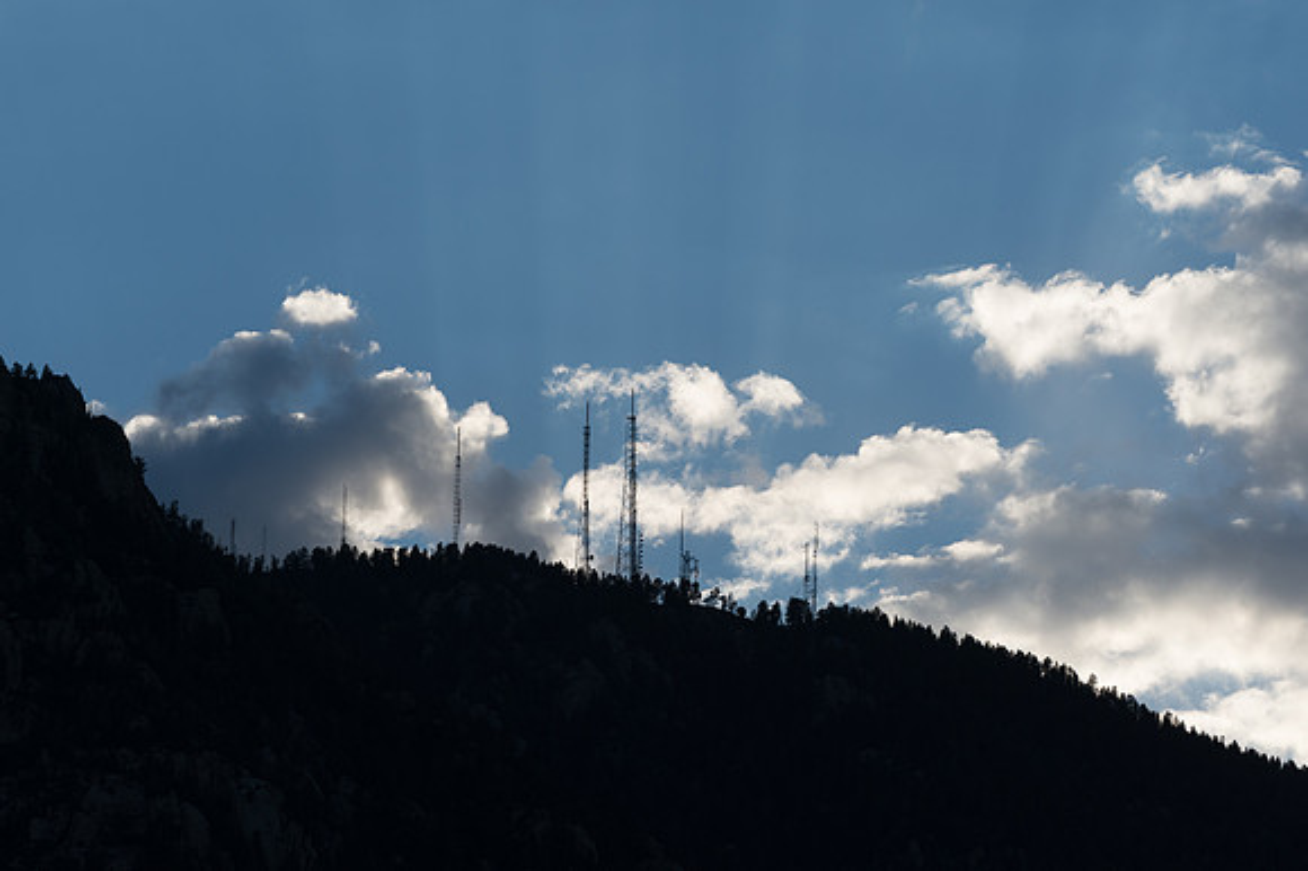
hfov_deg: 10.3
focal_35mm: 200
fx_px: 7262
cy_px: 436
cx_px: 654
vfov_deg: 6.9
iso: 200
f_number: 6.3
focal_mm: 200
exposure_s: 1/1000
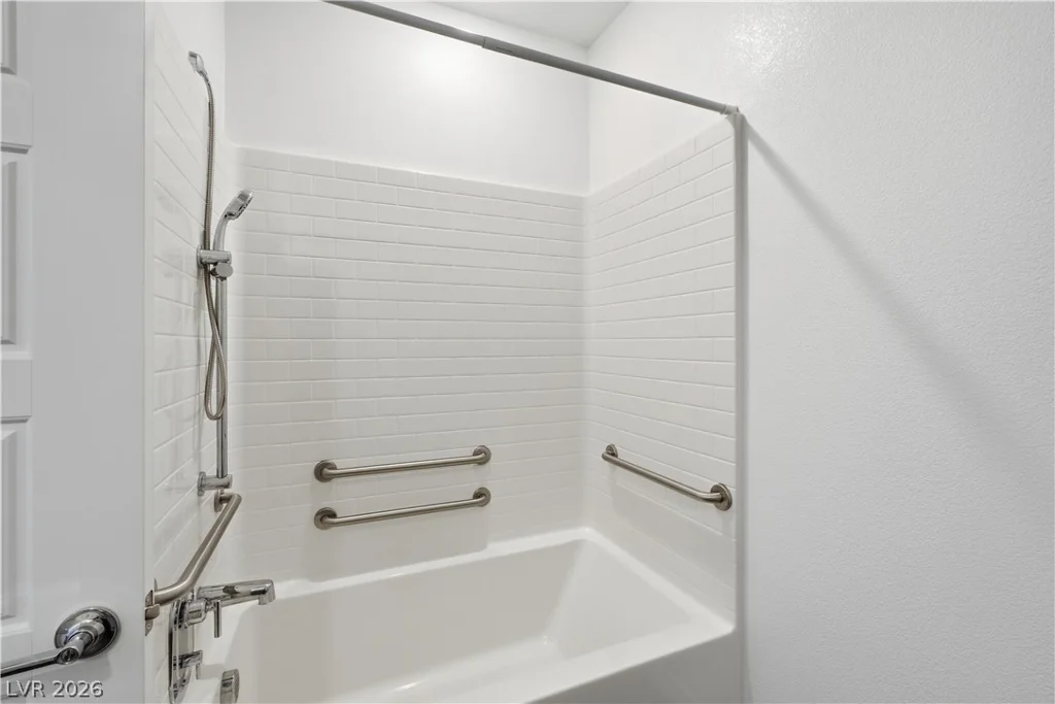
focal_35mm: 15
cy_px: 352
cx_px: 528
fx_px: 440
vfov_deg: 77.3
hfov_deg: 100.4
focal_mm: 10
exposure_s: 1/500
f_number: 7.1
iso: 500
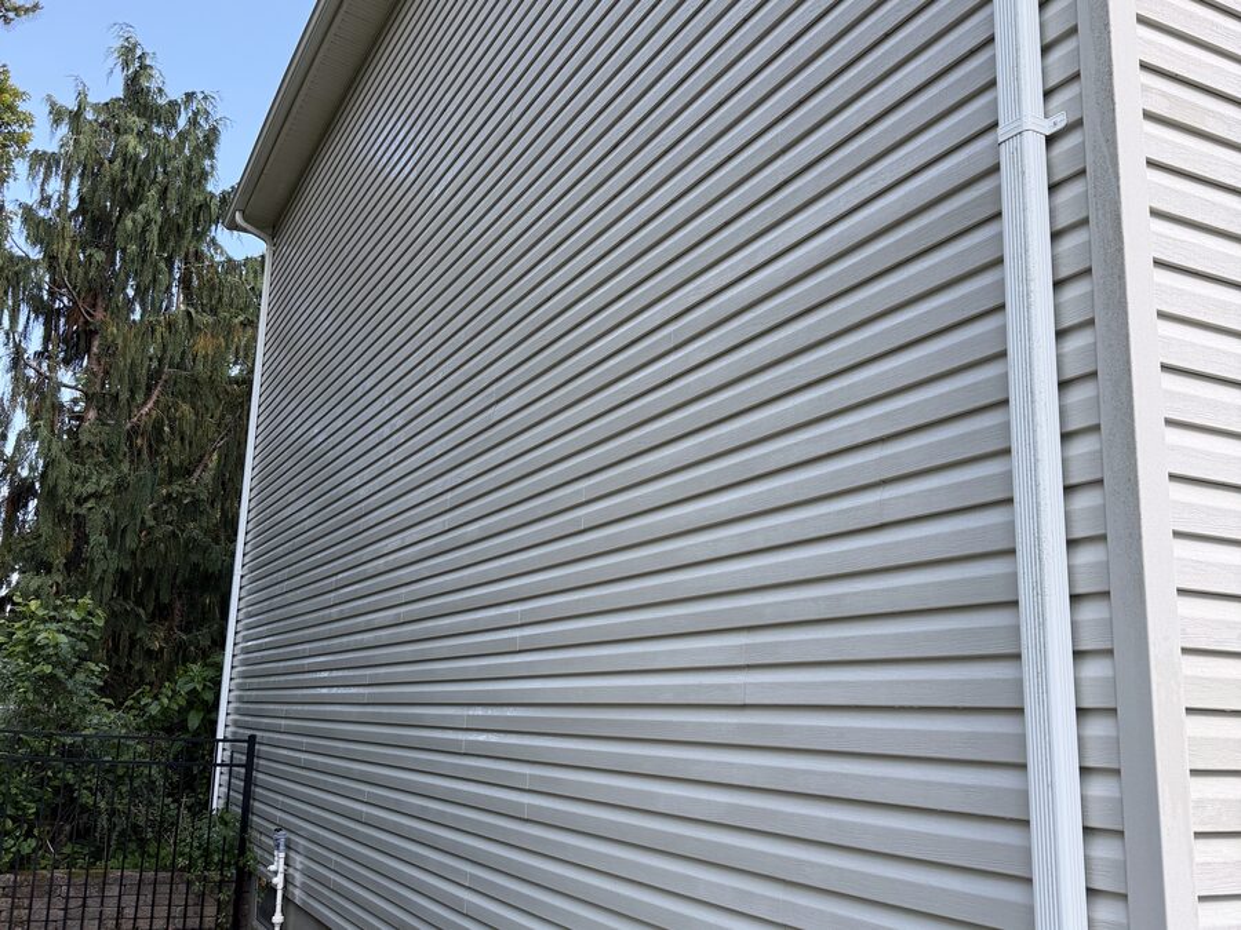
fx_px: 860
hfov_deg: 71.6
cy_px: 465
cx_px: 620
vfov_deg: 56.8
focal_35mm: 24
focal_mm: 6.76
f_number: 1.78
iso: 100
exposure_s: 1/831
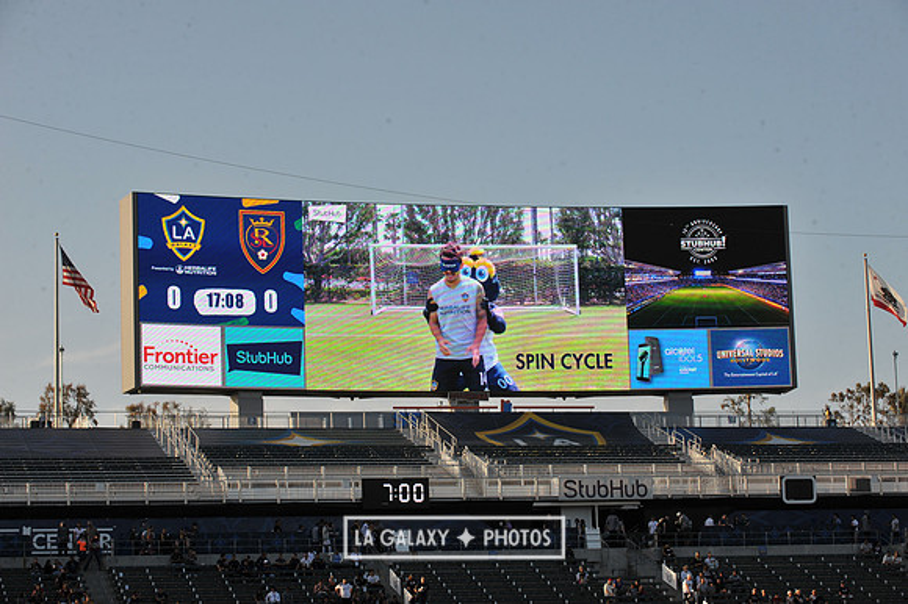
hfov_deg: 20.0
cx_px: 454
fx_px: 2571
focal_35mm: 102
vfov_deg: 13.4
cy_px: 302
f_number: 11
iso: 400
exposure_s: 1/500
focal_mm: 102
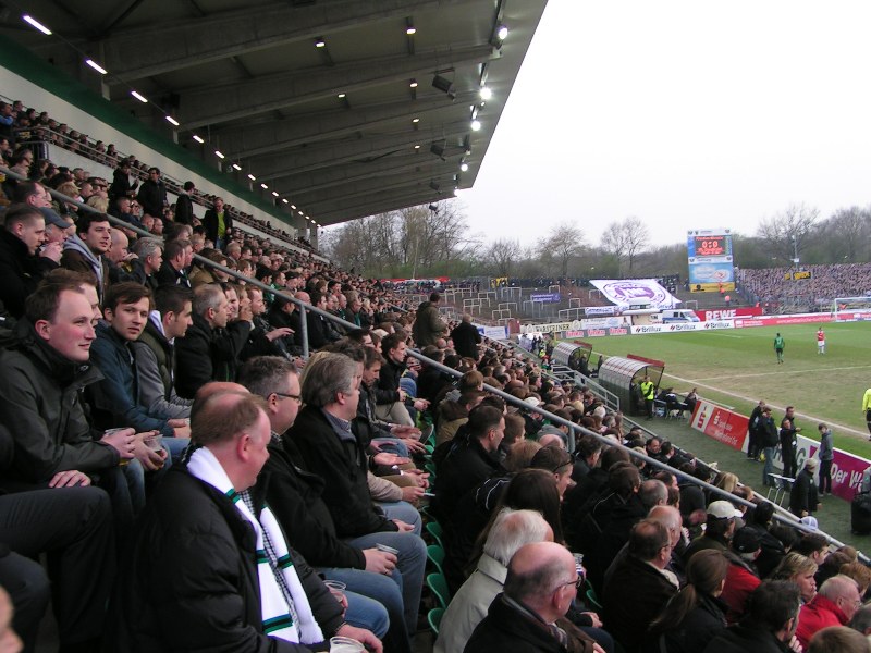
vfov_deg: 37.7
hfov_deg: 49.0
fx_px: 956
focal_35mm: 38
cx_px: 436
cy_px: 326
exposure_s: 1/50
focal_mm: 5.8
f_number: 4.5
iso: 50
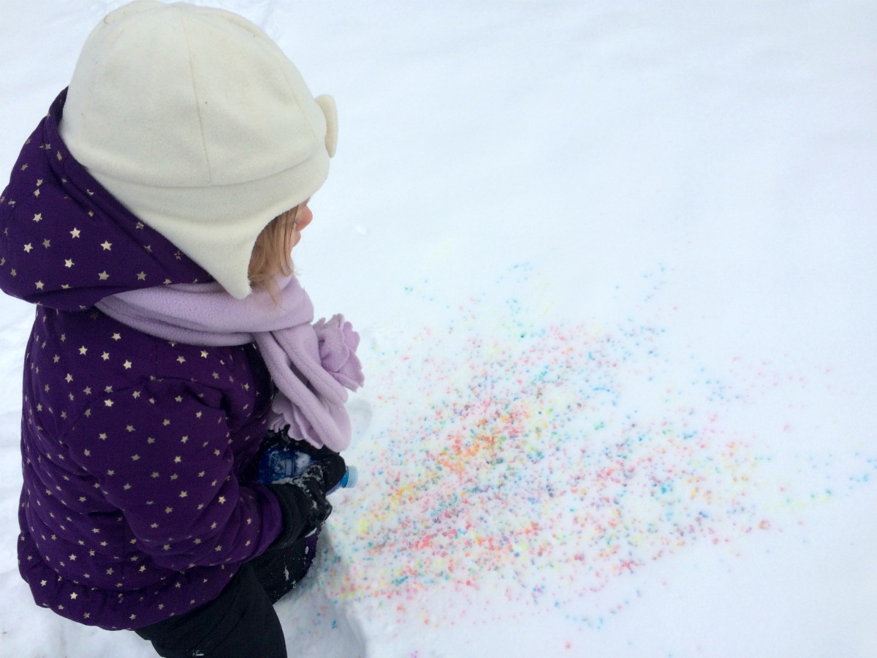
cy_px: 329
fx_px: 735
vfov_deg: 48.2
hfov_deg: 61.7
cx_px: 438
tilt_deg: -56.8
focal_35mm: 29
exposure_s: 1/380
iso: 32
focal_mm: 4.15
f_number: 2.2
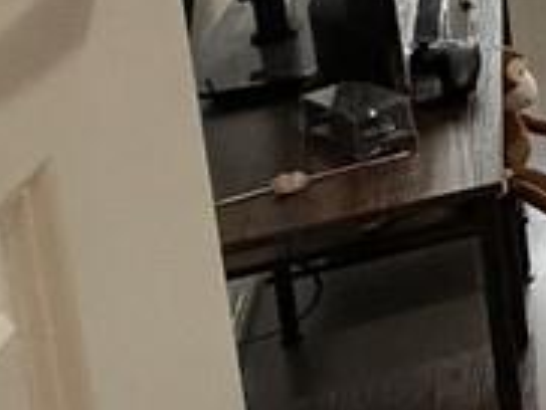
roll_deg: -1.4
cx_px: 1336
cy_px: -211
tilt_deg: -10.1
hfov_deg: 14.6
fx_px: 1247
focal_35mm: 79
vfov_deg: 16.9
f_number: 2.2
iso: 320
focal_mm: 2.22
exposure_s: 1/120
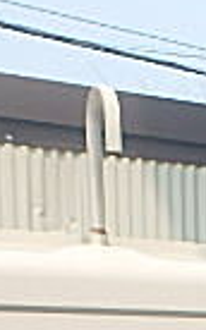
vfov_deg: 17.9
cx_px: 522
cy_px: 502
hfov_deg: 10.6
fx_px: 927
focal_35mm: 103
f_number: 3.5
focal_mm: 3.7
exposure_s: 1/800
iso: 125
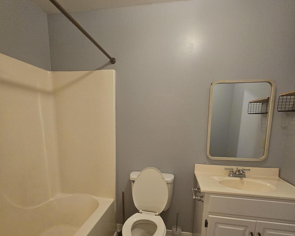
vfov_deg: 75.8
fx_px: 148
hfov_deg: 89.6
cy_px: 145
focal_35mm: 17
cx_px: 147
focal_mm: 2.2
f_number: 2.2
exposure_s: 1/24
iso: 640
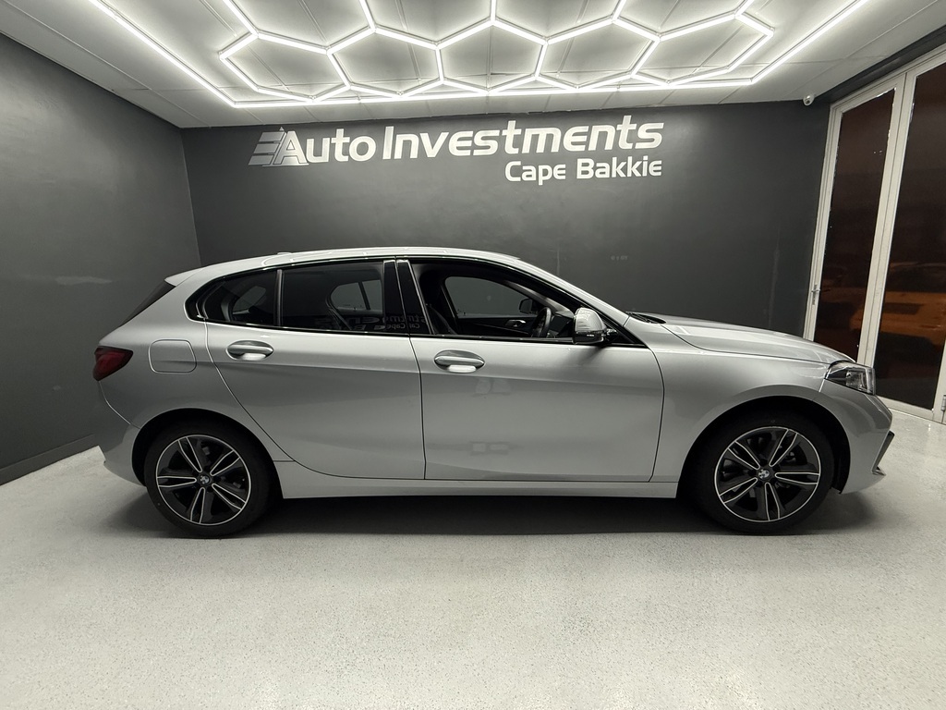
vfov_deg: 85.7
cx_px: 473
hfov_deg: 102.1
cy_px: 355
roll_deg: +1.3
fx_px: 383
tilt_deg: -8.5
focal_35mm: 14
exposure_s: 1/100
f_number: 2.2
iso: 250
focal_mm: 2.22
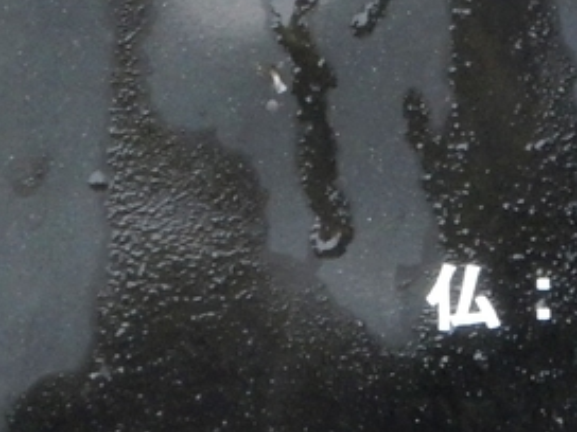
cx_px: 887
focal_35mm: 1011
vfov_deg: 1.5
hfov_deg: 2.0
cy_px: -127
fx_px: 16852
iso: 400
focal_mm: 40.9
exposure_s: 1/60
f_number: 6.3
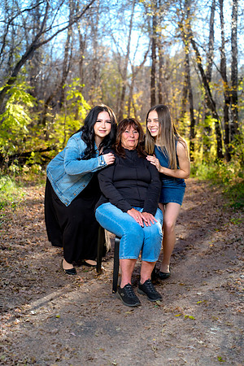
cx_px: 122
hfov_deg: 27.0
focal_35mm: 50
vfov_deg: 39.6
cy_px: 183
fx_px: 508
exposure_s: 1/160
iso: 640
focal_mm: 50
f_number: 3.2
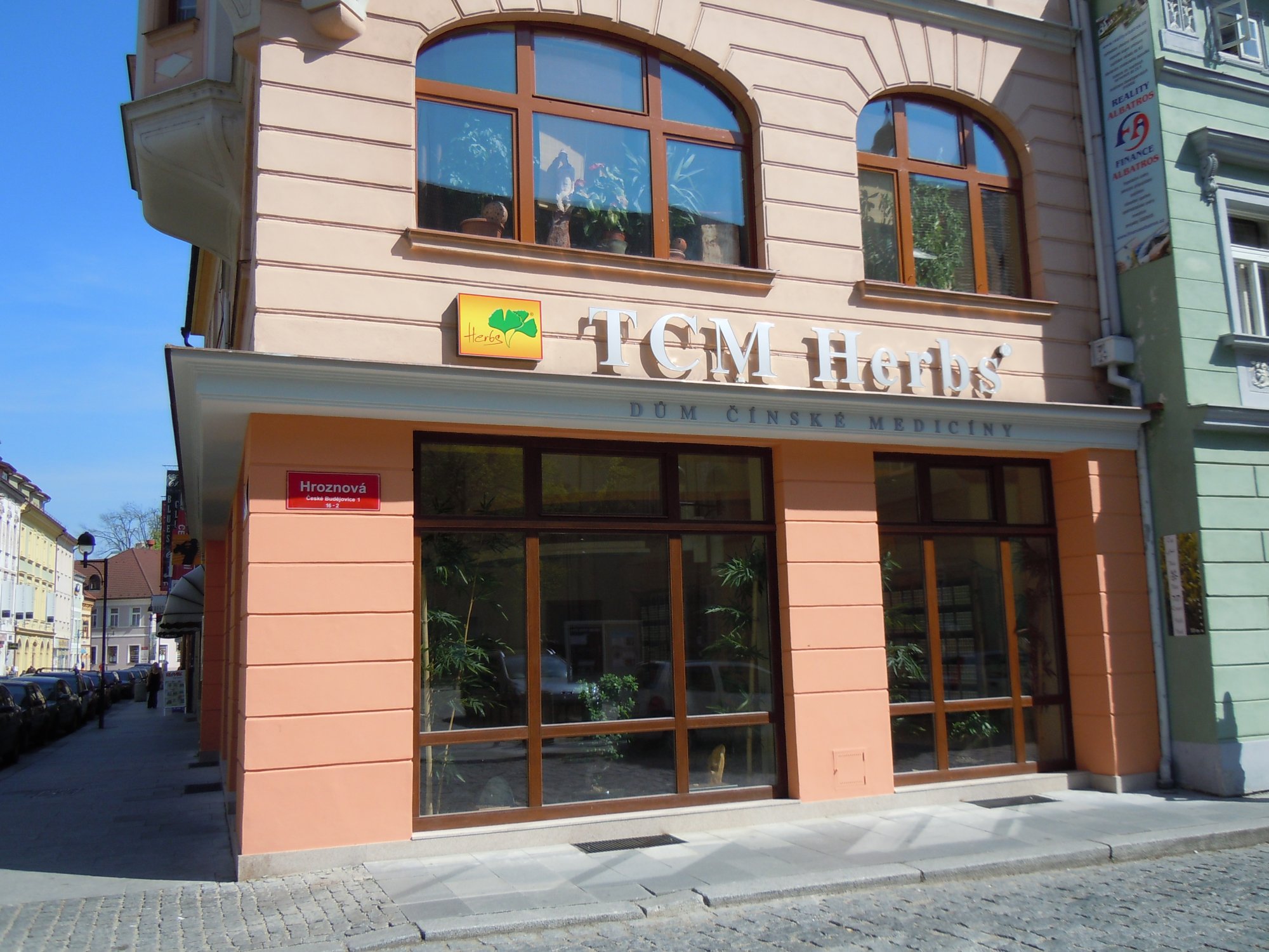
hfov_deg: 60.0
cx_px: 634
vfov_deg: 46.8
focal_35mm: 30
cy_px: 476
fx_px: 1100
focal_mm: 5.4
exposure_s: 1/1000
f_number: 3.5
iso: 100
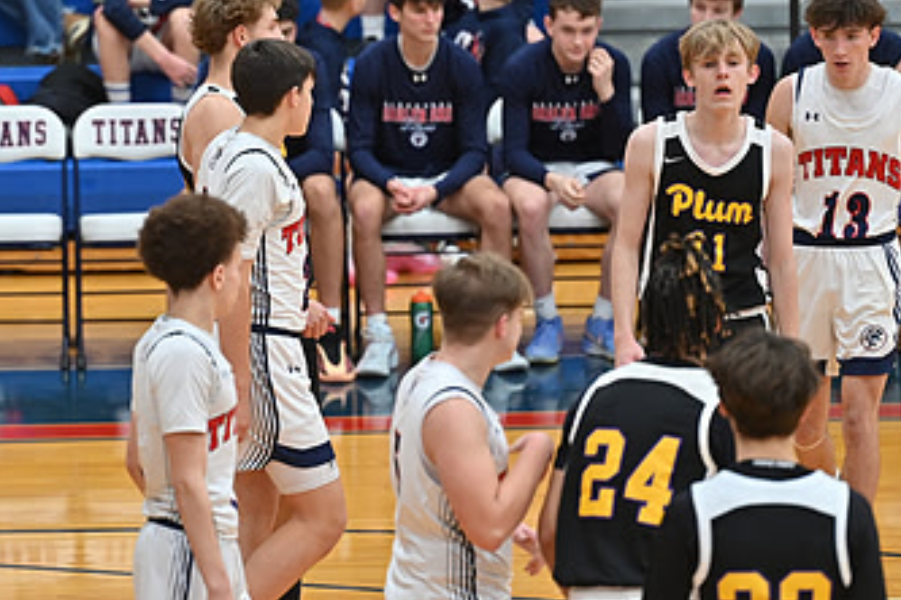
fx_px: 8709
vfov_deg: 3.9
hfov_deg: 5.9
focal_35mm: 348
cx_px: 214
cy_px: 197
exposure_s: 1/200
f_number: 4
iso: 1250
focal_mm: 200
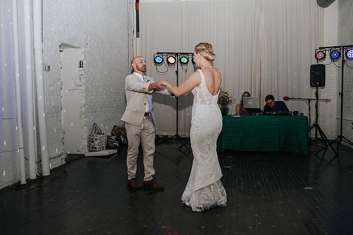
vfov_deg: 37.8
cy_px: 118
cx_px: 176
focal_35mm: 35
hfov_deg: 54.5
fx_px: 343
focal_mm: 35
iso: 1000
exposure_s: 1/200
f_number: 2.8
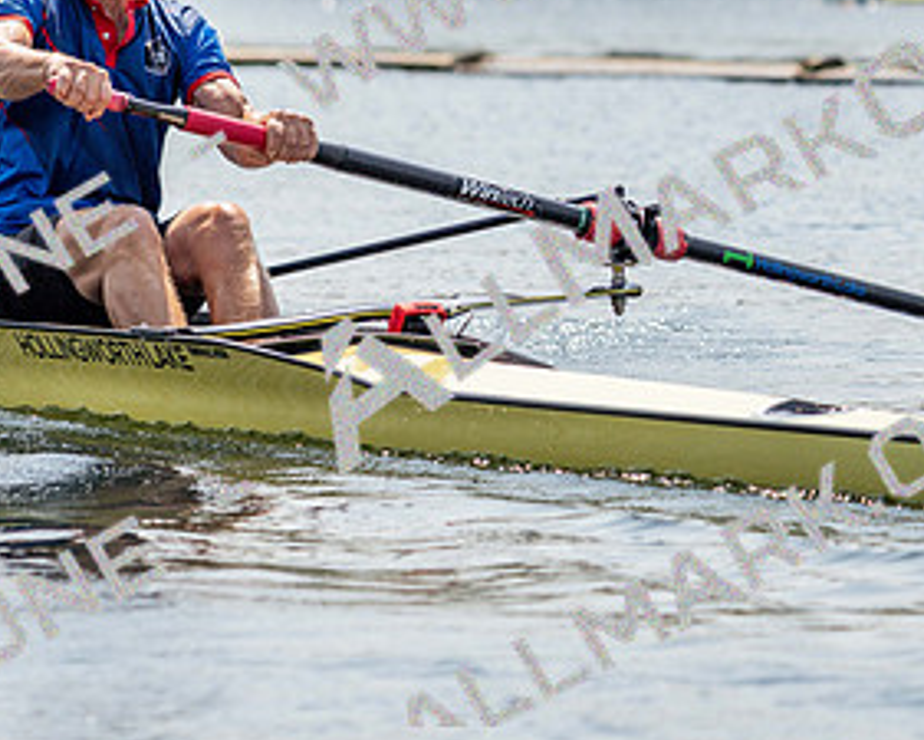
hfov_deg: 5.0
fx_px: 10587
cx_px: 39
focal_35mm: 387
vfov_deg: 4.0
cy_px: 163
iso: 160
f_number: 5.6
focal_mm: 200
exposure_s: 1/1600
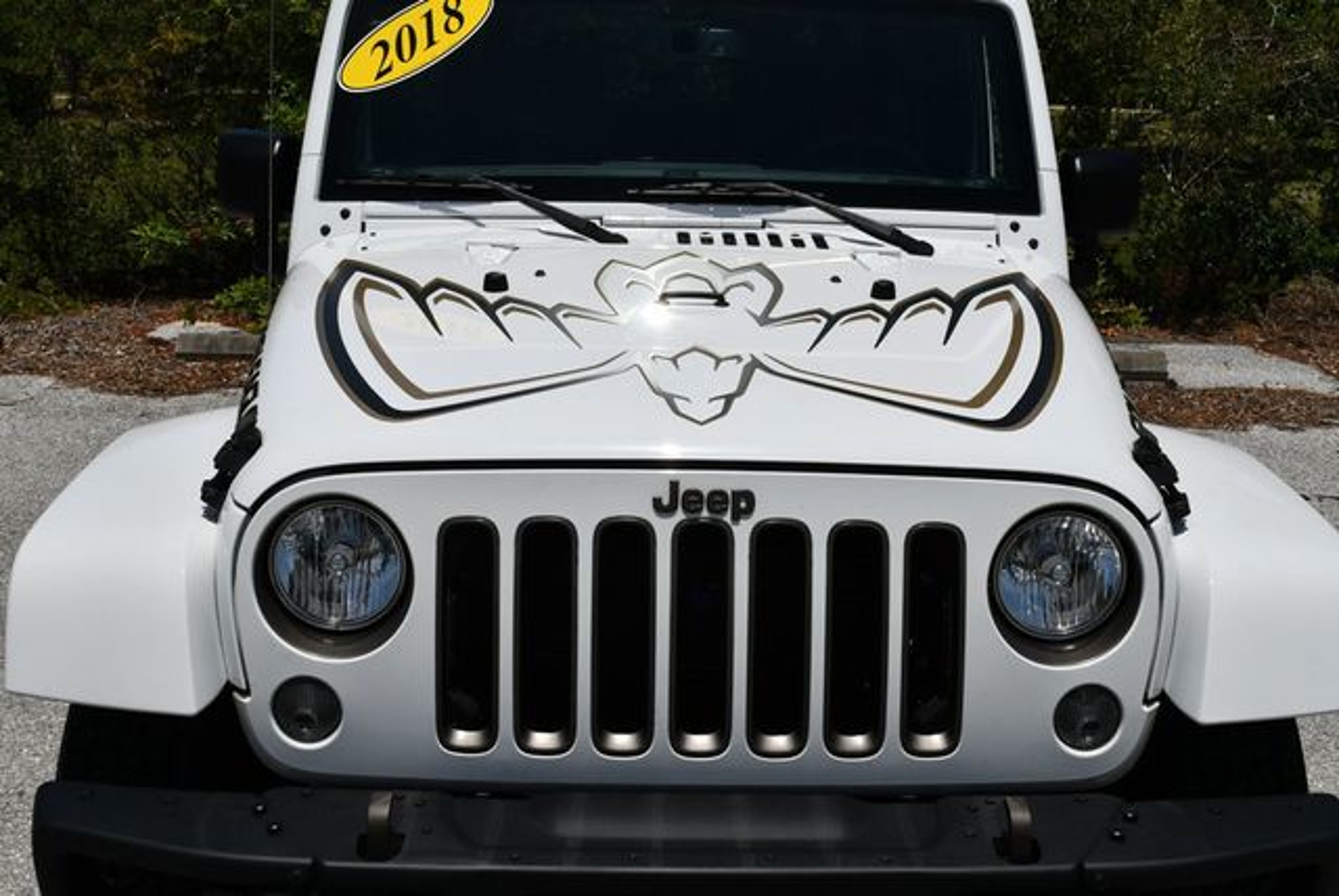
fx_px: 1787
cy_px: 448
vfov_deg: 28.1
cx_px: 670
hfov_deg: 41.1
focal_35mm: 48
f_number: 11
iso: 100
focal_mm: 24
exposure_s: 1/500
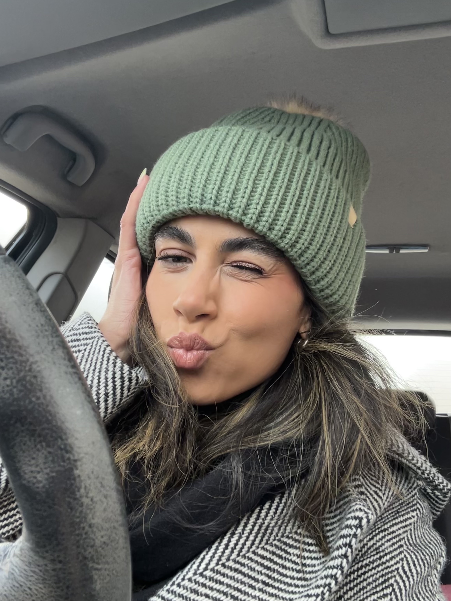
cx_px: 226
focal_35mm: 30
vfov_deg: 60.0
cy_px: 300
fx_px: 521
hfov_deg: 46.8
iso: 80
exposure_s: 1/60
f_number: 1.9
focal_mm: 2.69
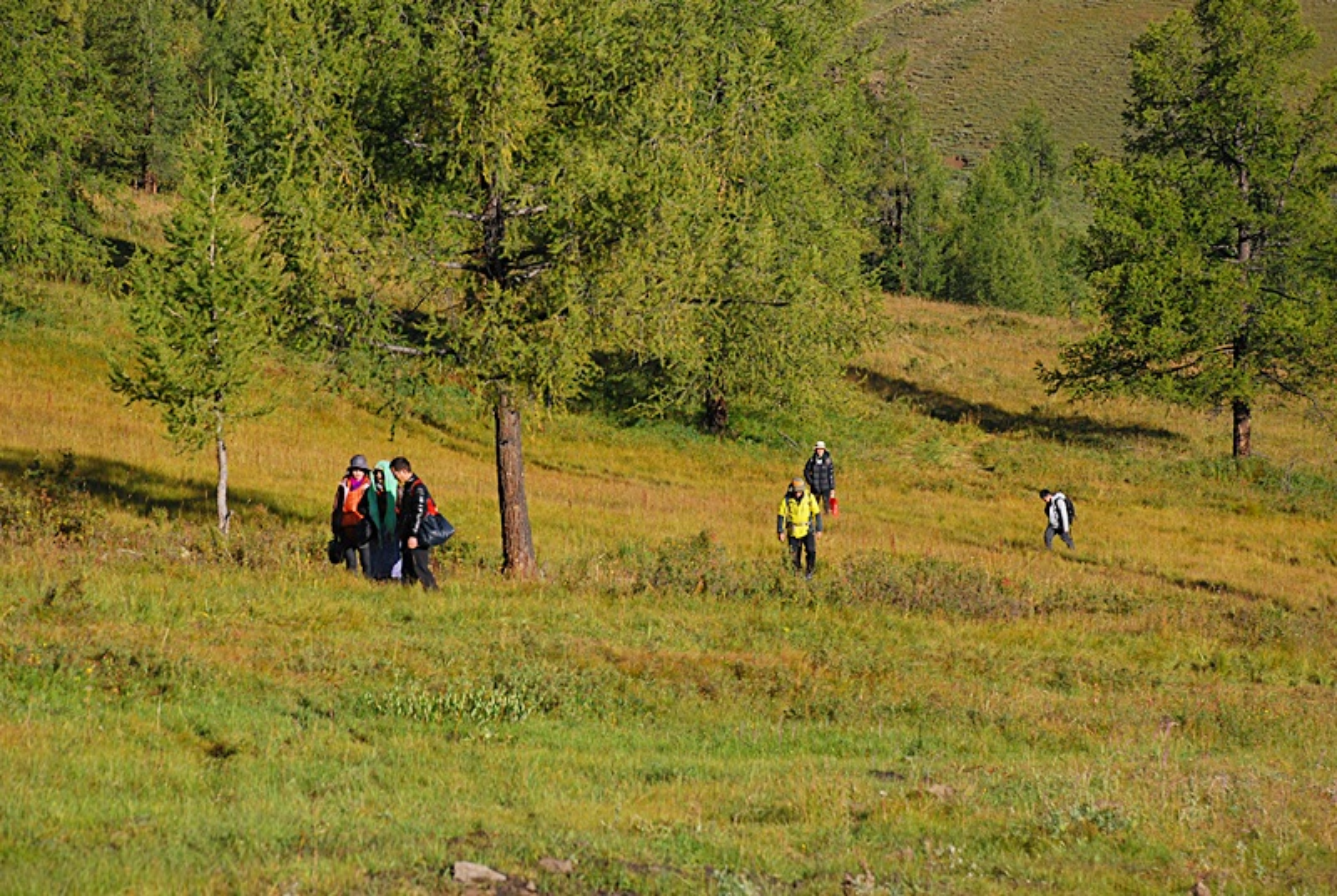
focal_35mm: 112
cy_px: 448
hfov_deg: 18.2
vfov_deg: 12.2
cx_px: 668
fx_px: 4184
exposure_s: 1/1250
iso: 400
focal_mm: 75
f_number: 5.6
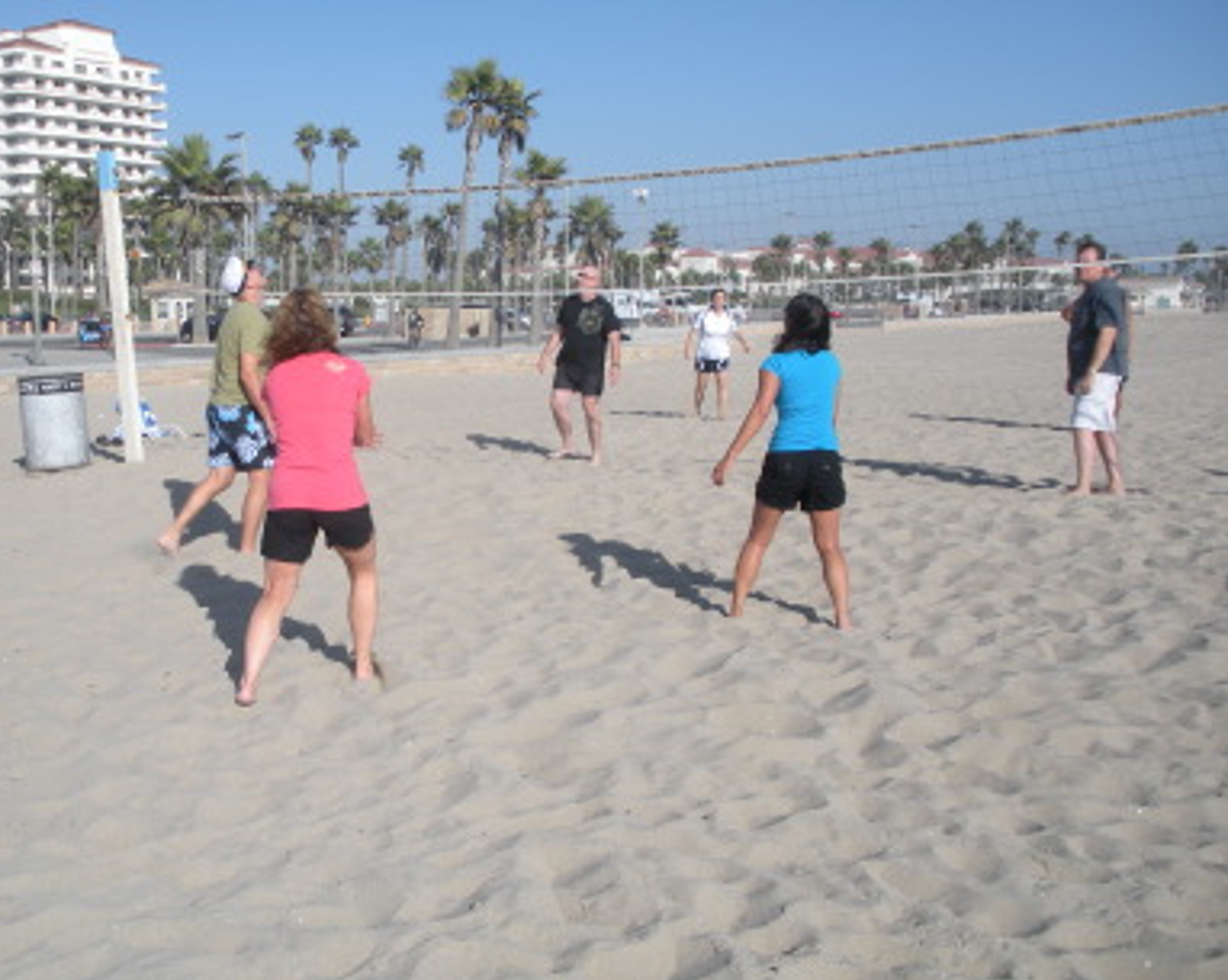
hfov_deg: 43.7
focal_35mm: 42
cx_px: 505
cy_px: 447
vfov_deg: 35.6
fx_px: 1525
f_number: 3.5
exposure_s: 1/864
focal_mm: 6.3
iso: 64
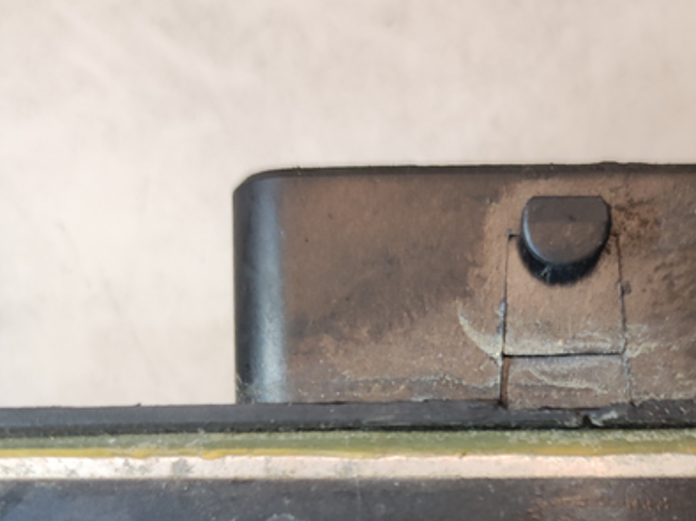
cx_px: 419
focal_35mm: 65
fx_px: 1306
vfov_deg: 20.7
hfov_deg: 29.8
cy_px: 662
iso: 164
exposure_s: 1/50
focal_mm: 4.7
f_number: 1.79
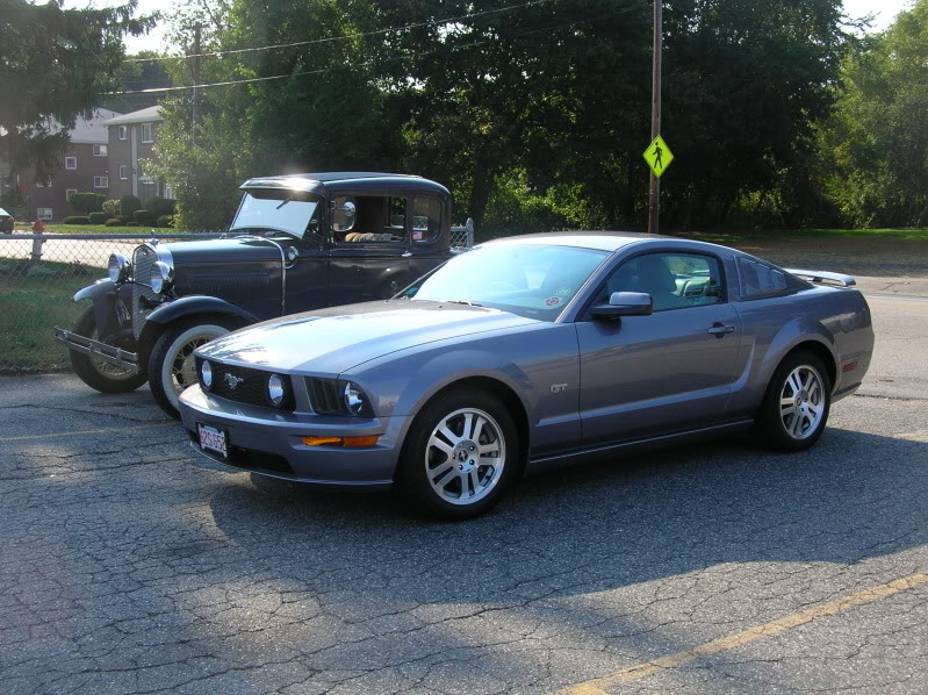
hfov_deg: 40.5
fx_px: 1259
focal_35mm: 47
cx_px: 464
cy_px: 348
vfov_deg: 30.8
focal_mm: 7.8
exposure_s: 1/290
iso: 50
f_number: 4.1
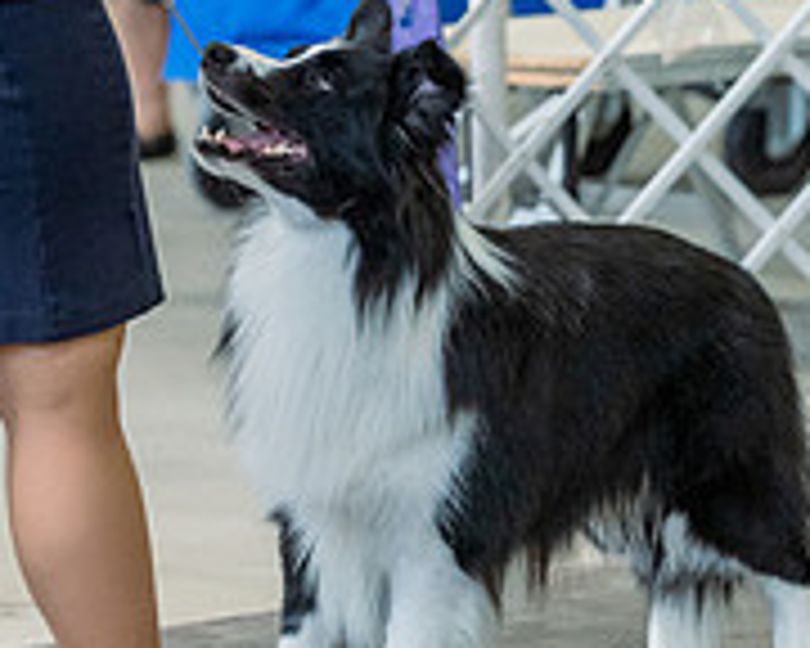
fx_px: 6401
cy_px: -50
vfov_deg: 5.8
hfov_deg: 7.2
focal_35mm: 267
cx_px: 338
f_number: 4
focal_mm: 114
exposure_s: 1/400
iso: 6400
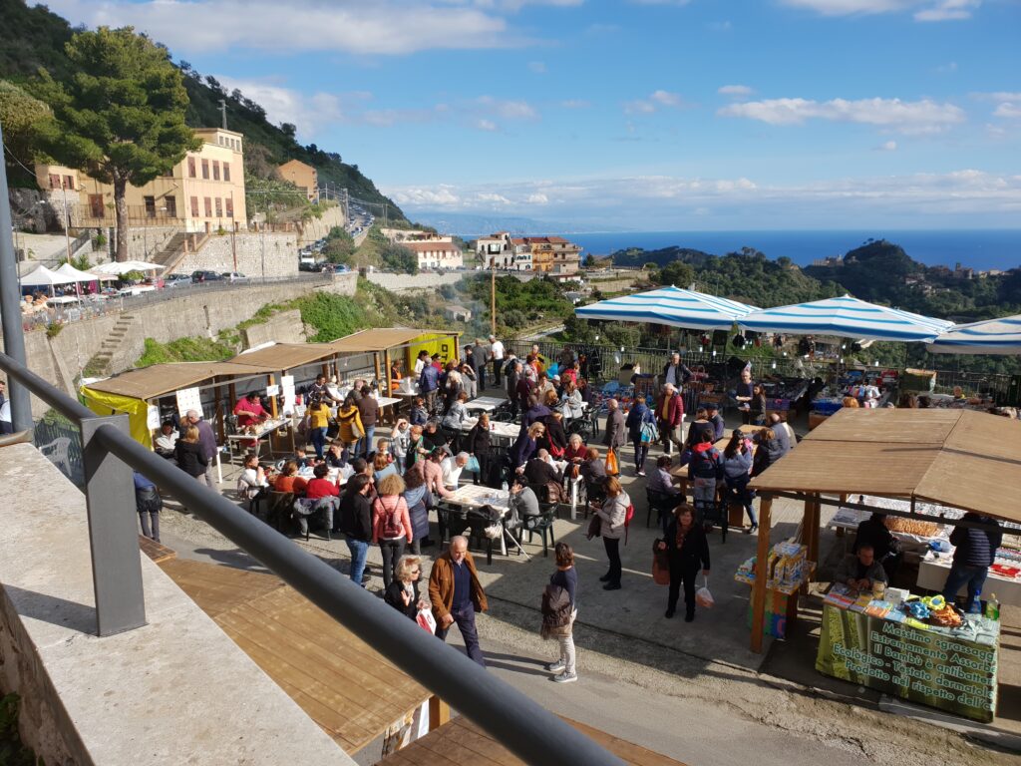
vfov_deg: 53.1
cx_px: 510
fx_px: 767
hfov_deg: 67.3
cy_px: 383
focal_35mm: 26
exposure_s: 1/1486
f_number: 2.4
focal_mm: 4.3
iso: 50
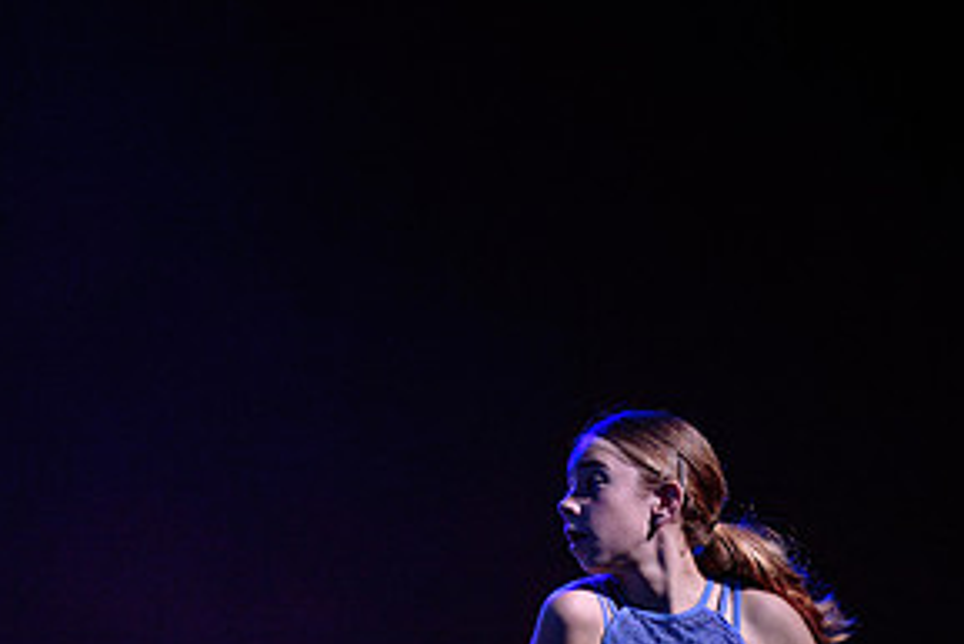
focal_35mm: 401
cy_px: 609
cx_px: 207
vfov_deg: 3.4
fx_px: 10743
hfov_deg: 5.1
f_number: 2.8
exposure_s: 1/200
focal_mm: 200
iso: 1600
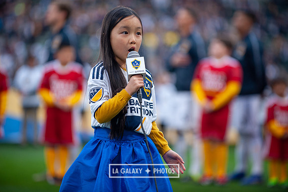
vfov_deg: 7.6
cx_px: 144
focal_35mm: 180
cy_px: 96
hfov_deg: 11.4
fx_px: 1439
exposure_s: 1/640
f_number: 2.8
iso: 640
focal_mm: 180
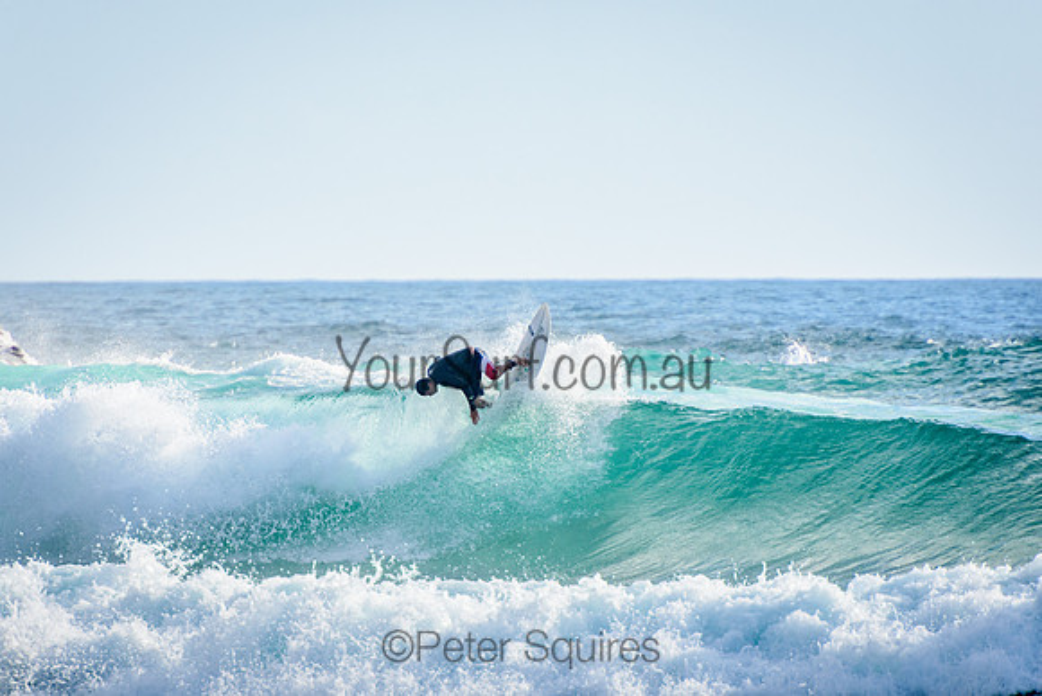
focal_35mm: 611
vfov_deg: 2.3
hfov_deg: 3.4
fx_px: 17674
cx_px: 521
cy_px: 348
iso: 400
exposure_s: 1/2000
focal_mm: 400
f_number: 5.6
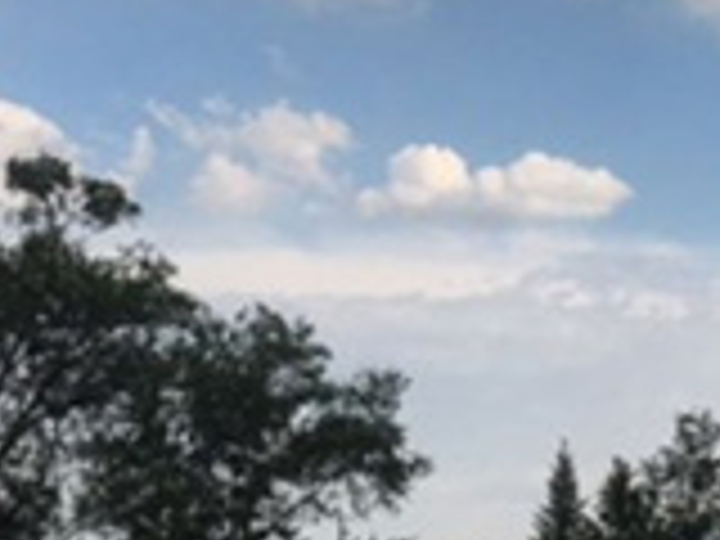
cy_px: 171
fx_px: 2413
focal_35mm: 116
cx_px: 792
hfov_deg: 16.5
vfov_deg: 12.7
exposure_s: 1/1508
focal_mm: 4.15
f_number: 2.2
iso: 25
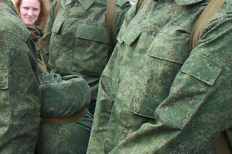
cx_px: -55
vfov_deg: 11.5
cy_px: 30
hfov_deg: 16.4
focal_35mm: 119
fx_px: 766
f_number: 2.8
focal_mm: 7.54
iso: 64
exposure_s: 1/200
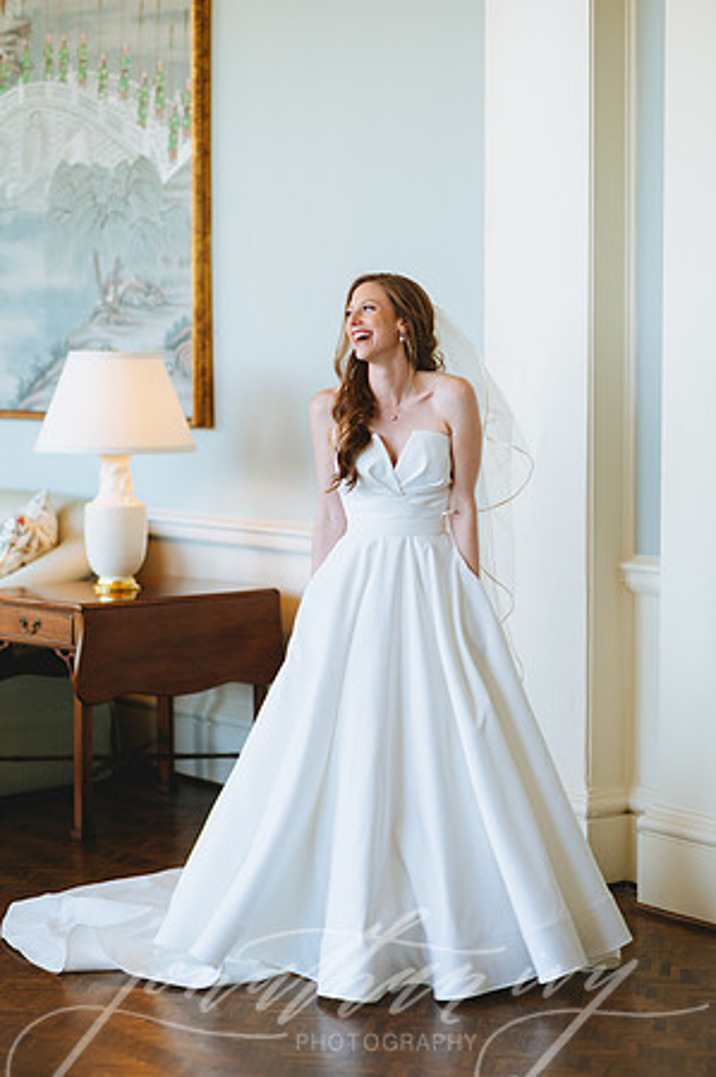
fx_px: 2542
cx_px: 358
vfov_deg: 23.9
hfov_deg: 16.0
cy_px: 538
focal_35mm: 85
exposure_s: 1/200
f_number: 2
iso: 400
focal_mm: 85
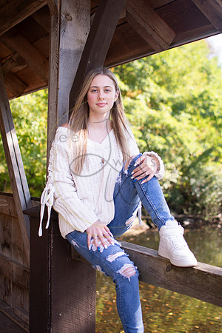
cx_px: 111
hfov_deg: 26.0
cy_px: 166
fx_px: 481
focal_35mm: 52
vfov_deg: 38.2
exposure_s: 1/320
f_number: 2.8
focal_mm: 35
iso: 100
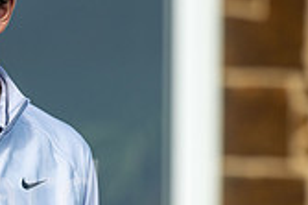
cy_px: 210
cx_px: -136
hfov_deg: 2.0
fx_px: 8906
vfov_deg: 1.3
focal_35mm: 1042
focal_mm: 300
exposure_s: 1/1250
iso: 160
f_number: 5.6
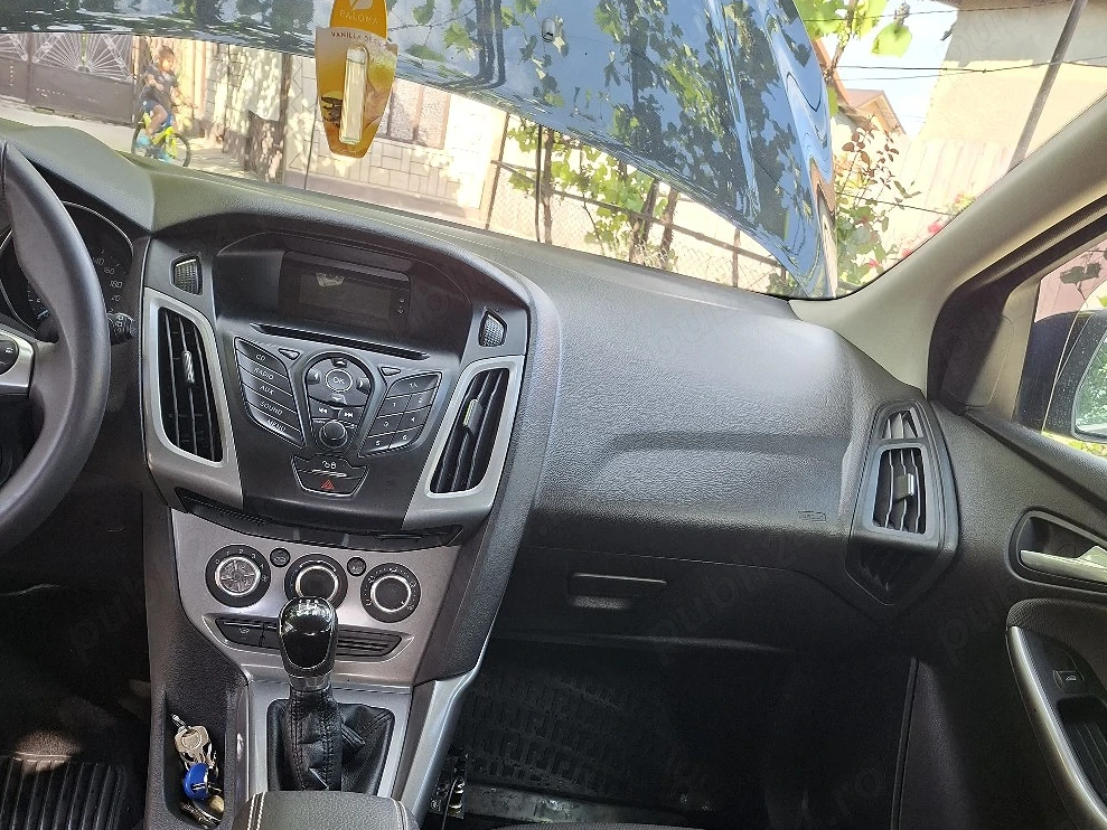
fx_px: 991
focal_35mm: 31
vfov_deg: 44.2
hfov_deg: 58.3
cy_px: 608
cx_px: 548
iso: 125
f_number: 1.8
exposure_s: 1/100
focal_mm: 5.54
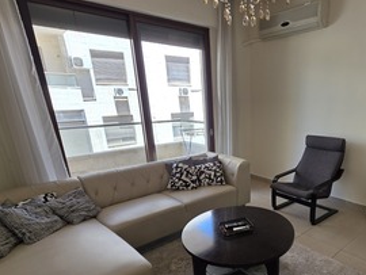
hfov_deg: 74.1
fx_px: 233
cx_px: 243
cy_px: 188
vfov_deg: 59.5
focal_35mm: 22
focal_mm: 2.2
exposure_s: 1/100
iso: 32
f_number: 1.9
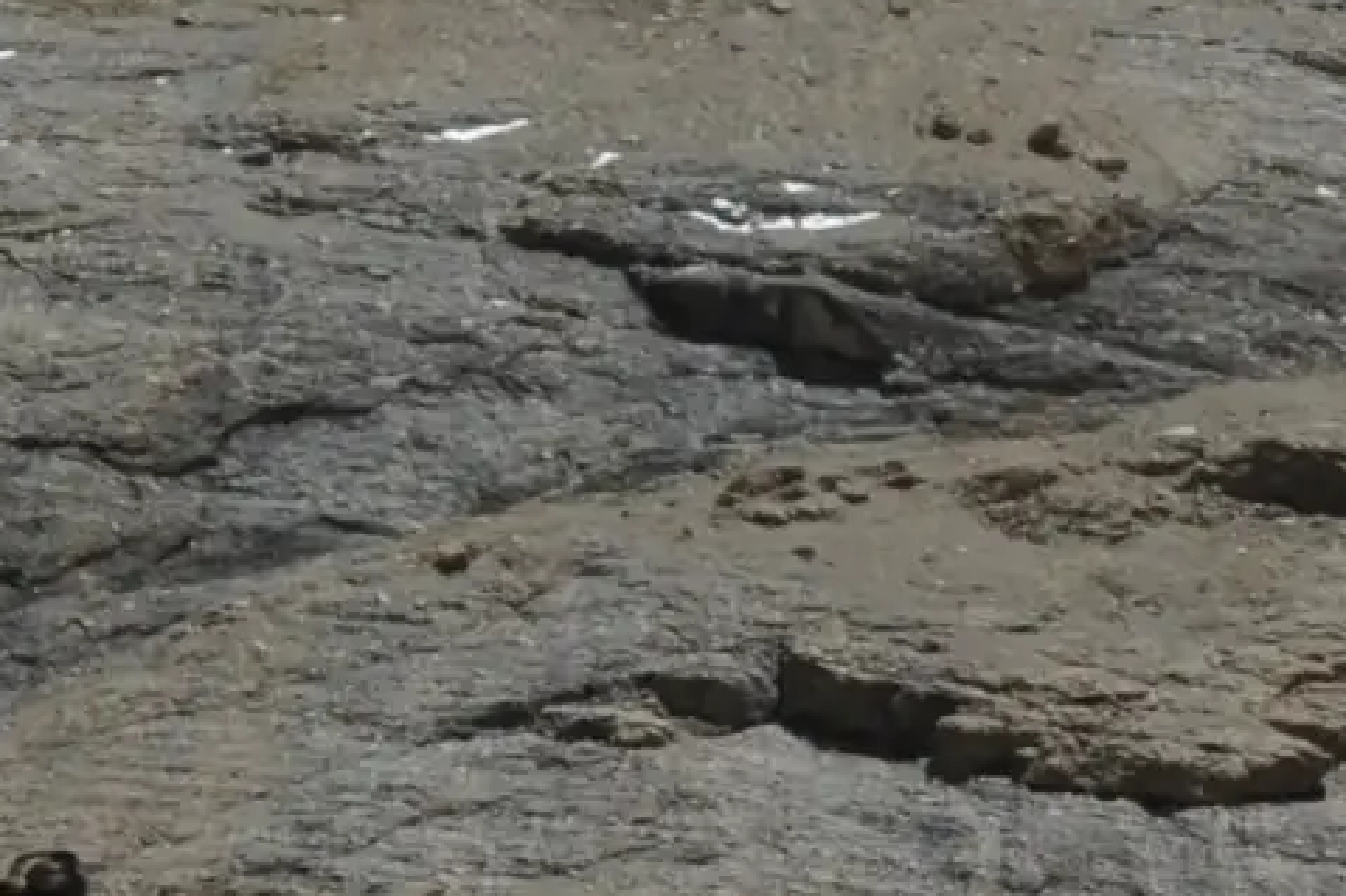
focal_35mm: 235
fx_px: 8783
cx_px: 1023
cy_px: -704
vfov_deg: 5.7
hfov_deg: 8.7
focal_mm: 44
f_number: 18
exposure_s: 1/1250
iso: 1250
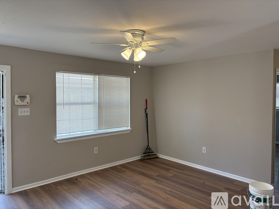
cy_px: 104
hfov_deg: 67.3
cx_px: 140
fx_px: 210
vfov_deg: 53.0
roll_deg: +1.5
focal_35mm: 26
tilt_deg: -0.7
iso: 100
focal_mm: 5.96
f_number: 1.6
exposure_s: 1/120
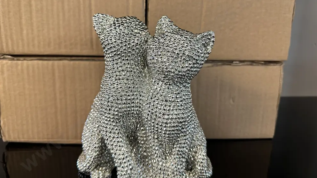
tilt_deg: -13.2
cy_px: 71
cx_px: 154
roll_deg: -1.1
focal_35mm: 27
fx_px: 227
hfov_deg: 69.8
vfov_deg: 42.7
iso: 125
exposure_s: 1/50
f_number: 1.78
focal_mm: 6.86
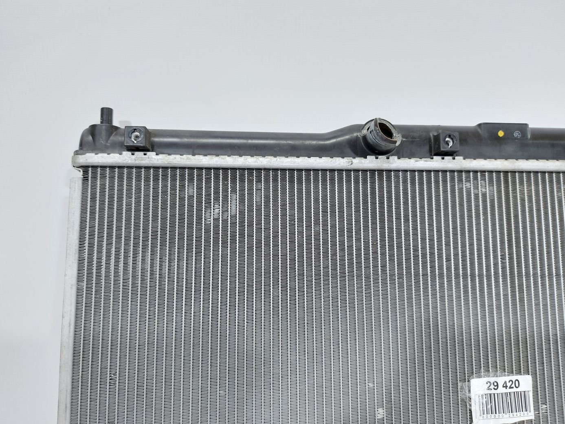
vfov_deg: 56.8
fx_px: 392
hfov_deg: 71.6
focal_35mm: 24
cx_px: 282
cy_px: 212
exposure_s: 1/50
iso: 100
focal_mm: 5.23
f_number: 1.8
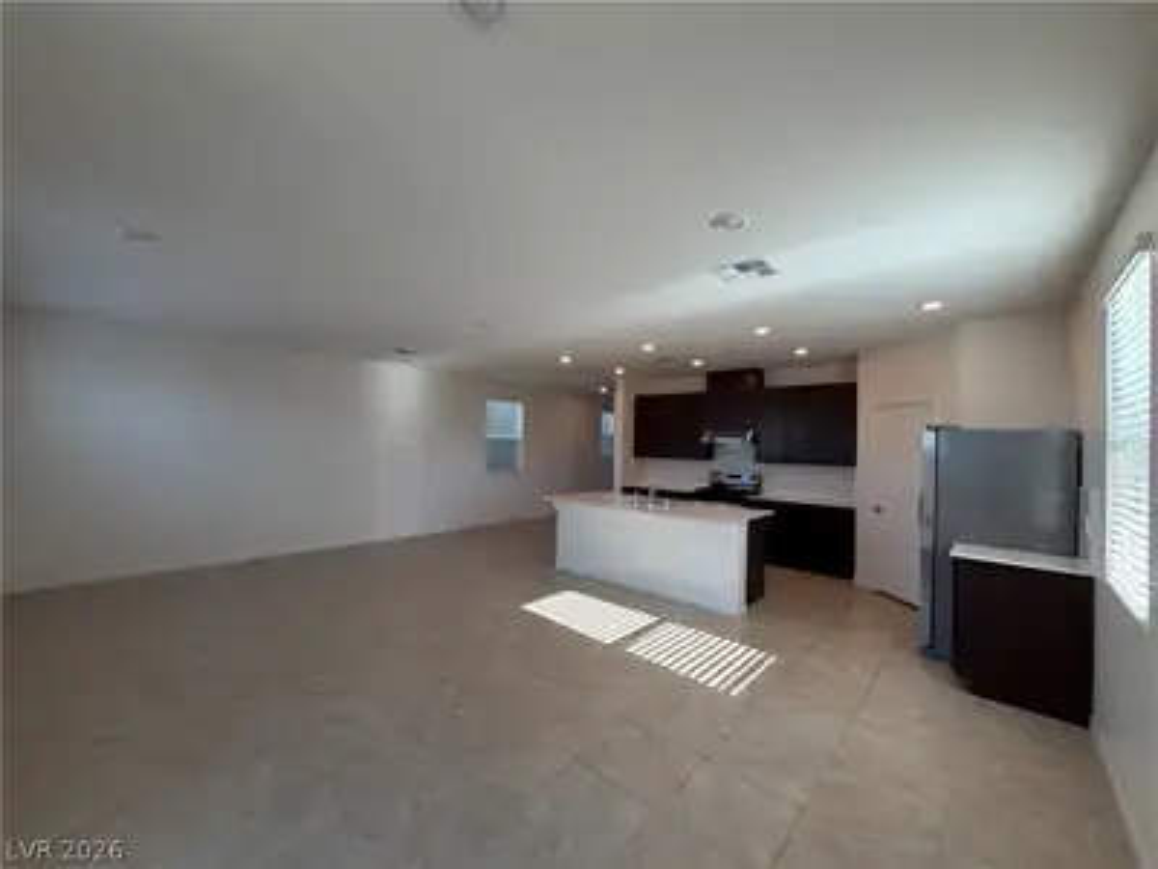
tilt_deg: +1.6
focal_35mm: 14
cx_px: 579
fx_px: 468
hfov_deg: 102.1
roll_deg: -0.6
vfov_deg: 85.7
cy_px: 434
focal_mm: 2.22
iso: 64
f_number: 2.2
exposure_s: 1/120
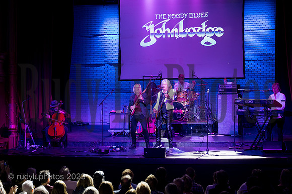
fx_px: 519
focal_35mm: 64
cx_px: 146
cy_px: 97
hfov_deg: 31.4
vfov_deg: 21.2
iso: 3200
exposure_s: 1/100
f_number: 4.5
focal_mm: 64
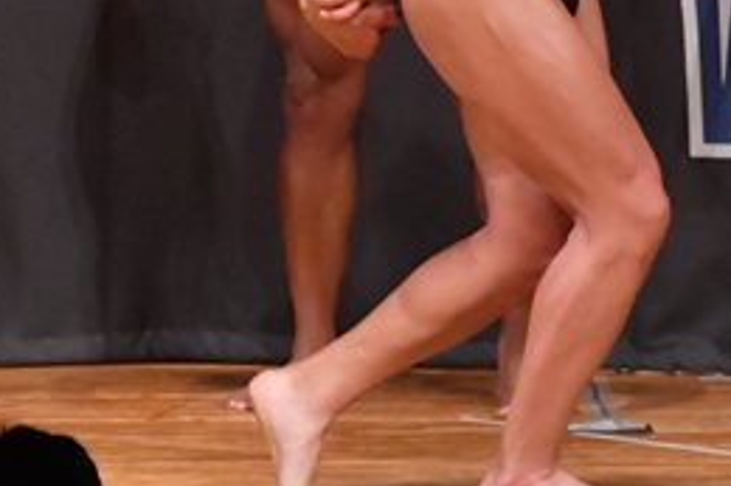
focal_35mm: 851
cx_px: -97
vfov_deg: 1.6
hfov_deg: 2.4
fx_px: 17268
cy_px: -22
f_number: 5.6
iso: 10000
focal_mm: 190
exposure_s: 1/400
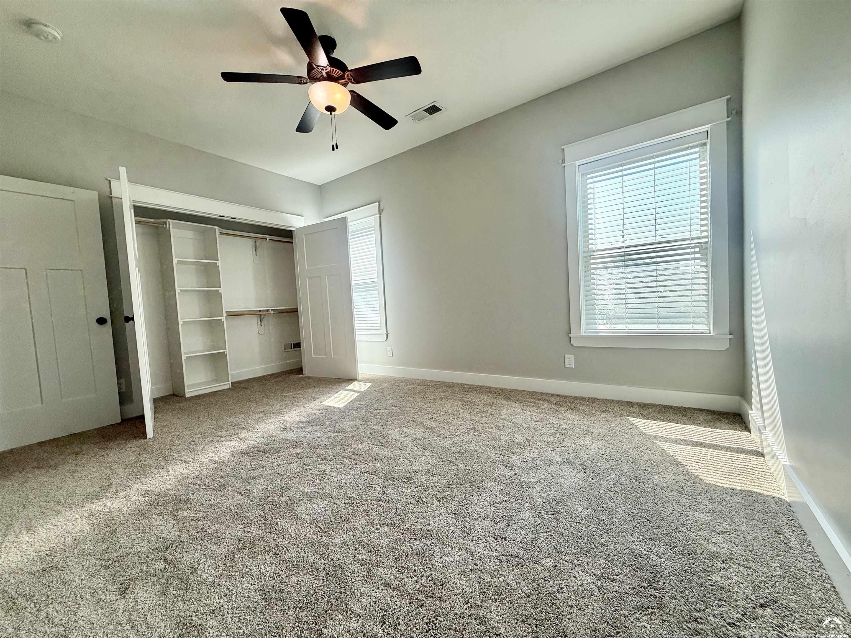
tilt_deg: -2.0
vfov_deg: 85.7
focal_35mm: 14
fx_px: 344
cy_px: 319
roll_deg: +2.9
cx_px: 426
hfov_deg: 102.1
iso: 64
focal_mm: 2.22
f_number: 2.2
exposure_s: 1/188
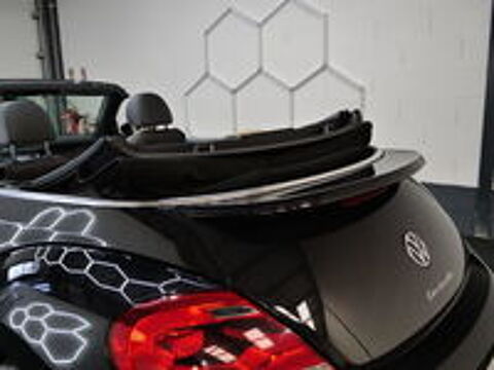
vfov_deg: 44.2
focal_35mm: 32
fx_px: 457
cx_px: 247
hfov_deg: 56.8
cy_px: 185
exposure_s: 1/60
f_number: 3.1
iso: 250
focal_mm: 16
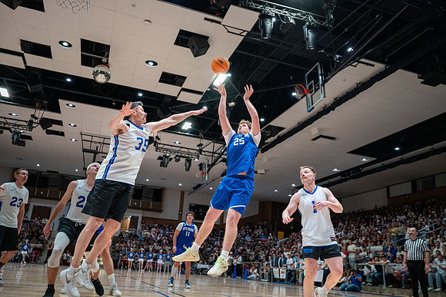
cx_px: 223
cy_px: 148
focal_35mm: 37
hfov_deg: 51.9
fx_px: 458
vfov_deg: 36.0
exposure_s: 1/500
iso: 8000
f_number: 2.8
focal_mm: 37
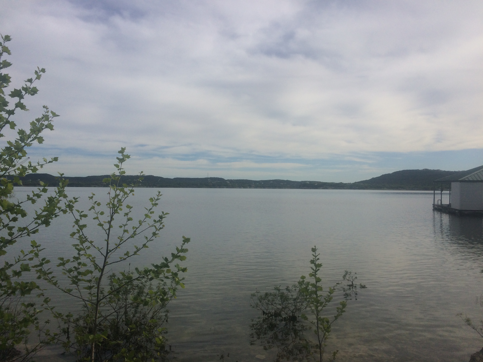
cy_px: 181
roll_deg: +0.9
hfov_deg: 61.7
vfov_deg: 48.2
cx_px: 242
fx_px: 405
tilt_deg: -1.0
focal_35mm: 29
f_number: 2.2
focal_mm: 4.15
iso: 32
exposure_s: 1/3425
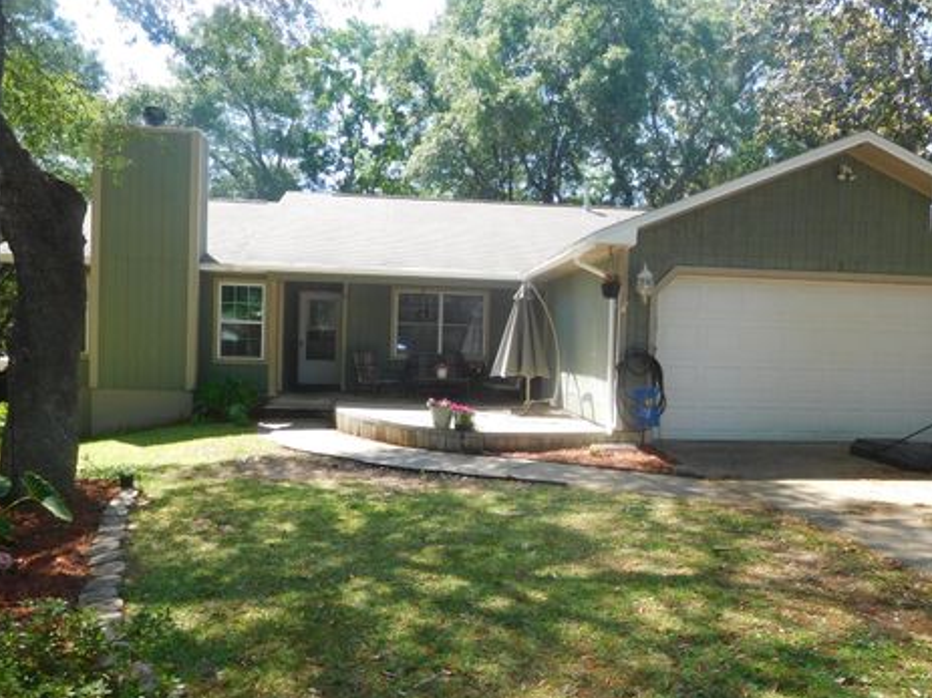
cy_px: 373
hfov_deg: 65.3
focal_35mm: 27
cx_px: 471
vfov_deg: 51.3
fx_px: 727
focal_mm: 4.5
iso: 125
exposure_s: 1/250
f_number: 3.4
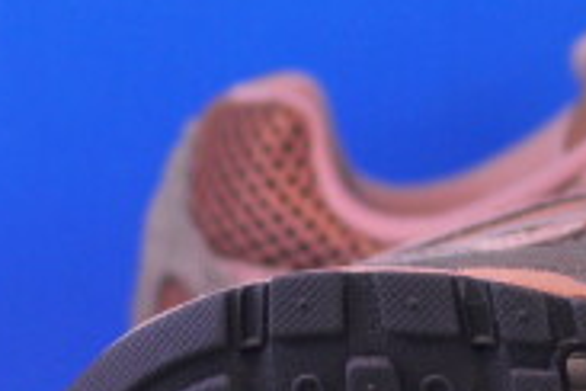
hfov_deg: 6.2
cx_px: 881
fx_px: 5322
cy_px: 101
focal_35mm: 327
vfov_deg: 4.2
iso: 250
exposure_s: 1/320
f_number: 2.5
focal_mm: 50
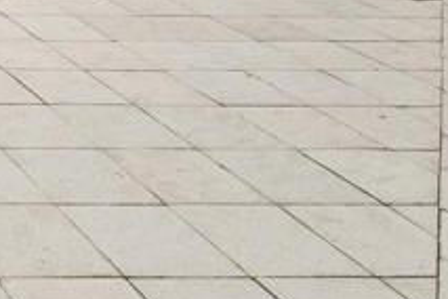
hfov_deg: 19.7
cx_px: -387
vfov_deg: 15.4
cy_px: -297
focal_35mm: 71
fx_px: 883
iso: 1250
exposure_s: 1/5000
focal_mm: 14
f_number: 8
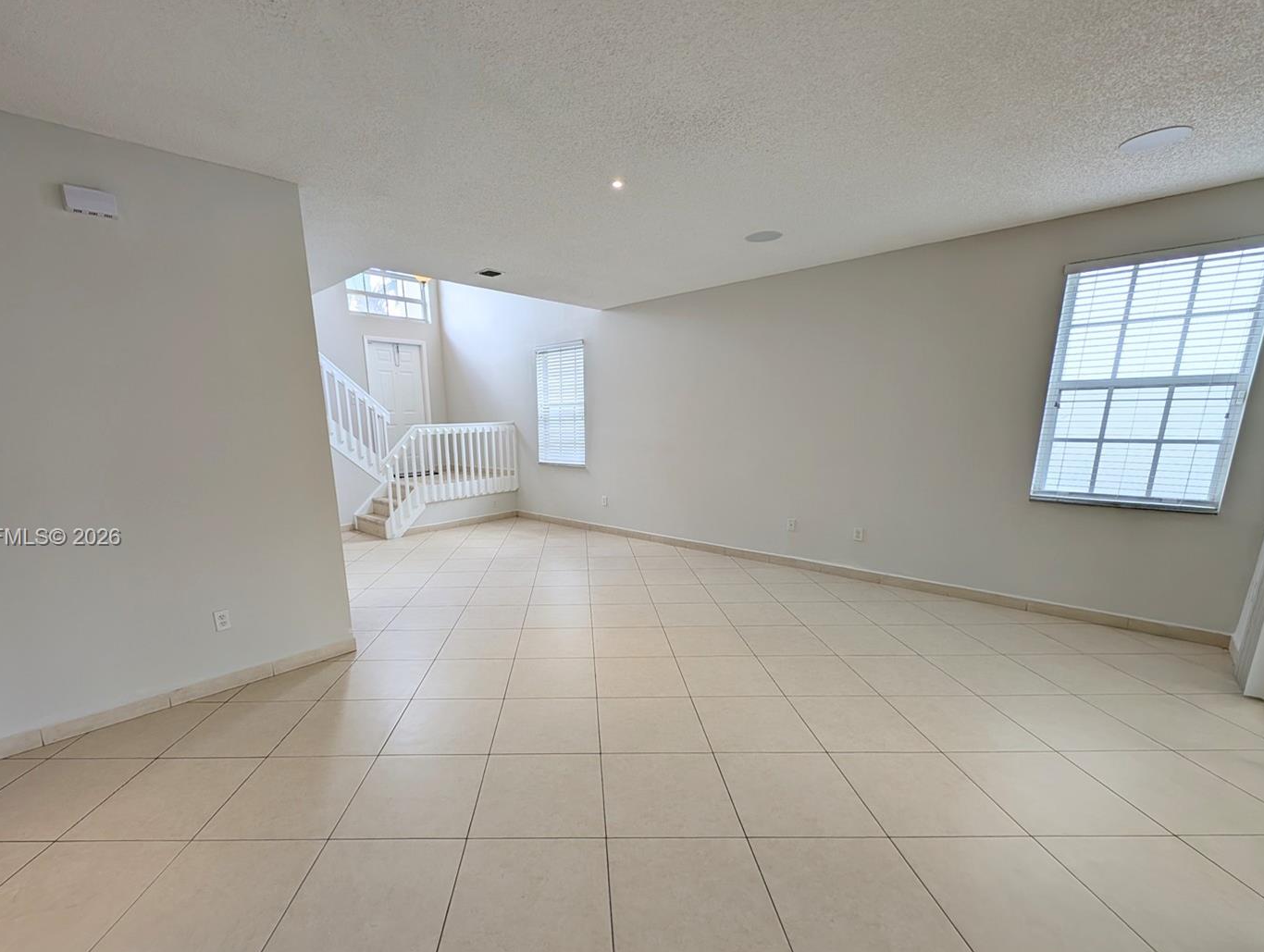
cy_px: 538
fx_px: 512
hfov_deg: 101.6
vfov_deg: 85.4
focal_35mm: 14
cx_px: 570
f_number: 1.95
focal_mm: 2.23
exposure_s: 1/154
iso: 41
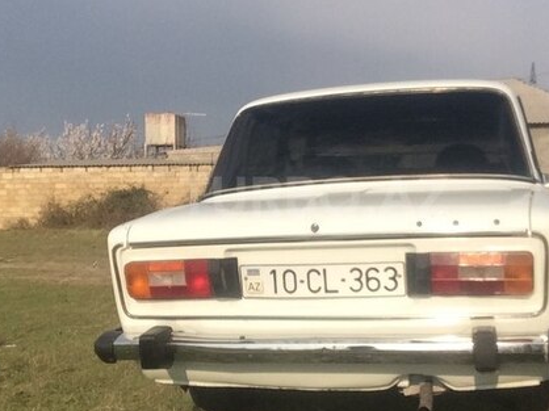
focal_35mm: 49
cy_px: 196
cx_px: 314
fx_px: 777
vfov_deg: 29.6
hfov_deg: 38.8
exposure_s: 1/1887
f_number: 2.4
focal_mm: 2.15
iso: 50
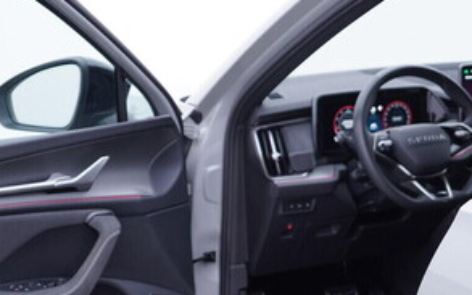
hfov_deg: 29.8
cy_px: 276
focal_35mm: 69
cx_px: 238
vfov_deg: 18.5
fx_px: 887
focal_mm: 24
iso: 125
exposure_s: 1/40
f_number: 3.2
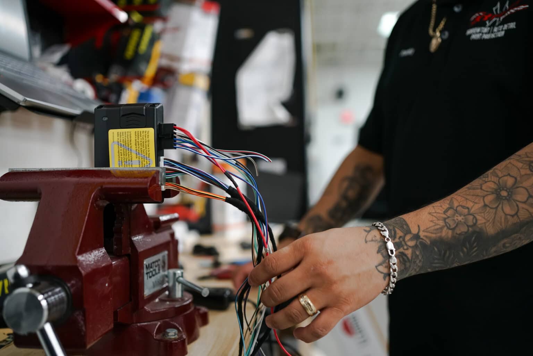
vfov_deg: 37.9
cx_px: 266
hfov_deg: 54.4
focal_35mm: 35
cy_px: 178
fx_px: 518
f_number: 2.5
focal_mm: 35
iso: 1000
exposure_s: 1/200
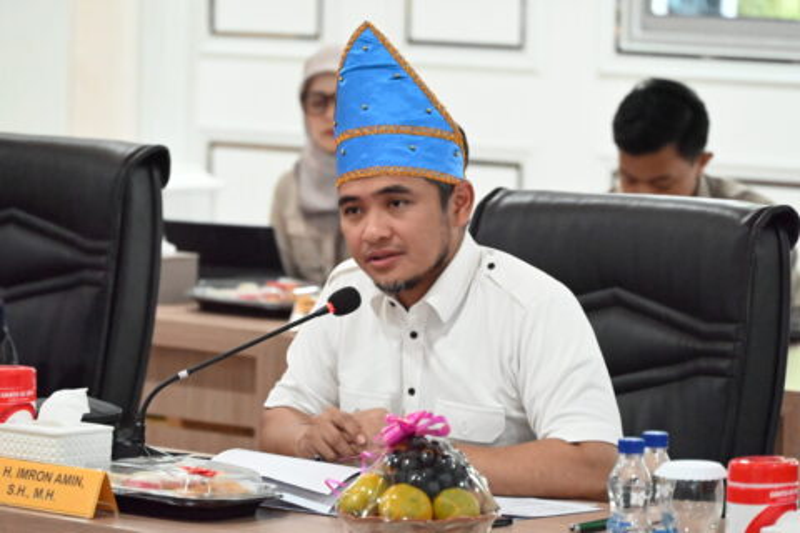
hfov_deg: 10.3
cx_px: 400
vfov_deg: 6.9
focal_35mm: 200
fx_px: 4444
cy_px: 266
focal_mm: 200
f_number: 6.3
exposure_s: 1/200
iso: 22800
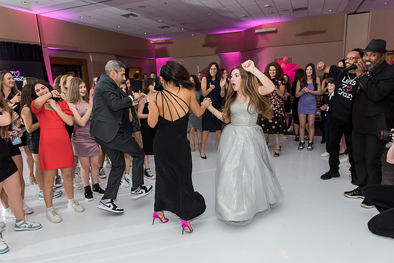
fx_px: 263
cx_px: 197
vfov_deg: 53.2
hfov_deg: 73.7
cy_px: 132
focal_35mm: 24
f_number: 4
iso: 1250
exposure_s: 1/100
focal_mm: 24
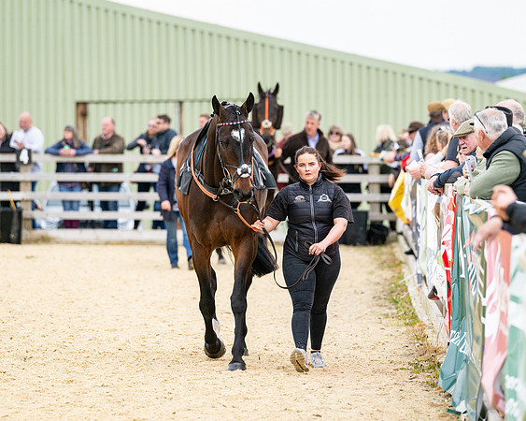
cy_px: 174
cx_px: 270
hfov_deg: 7.3
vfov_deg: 5.9
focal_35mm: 264
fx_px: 4113
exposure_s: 1/2000
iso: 400
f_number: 4
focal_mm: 200
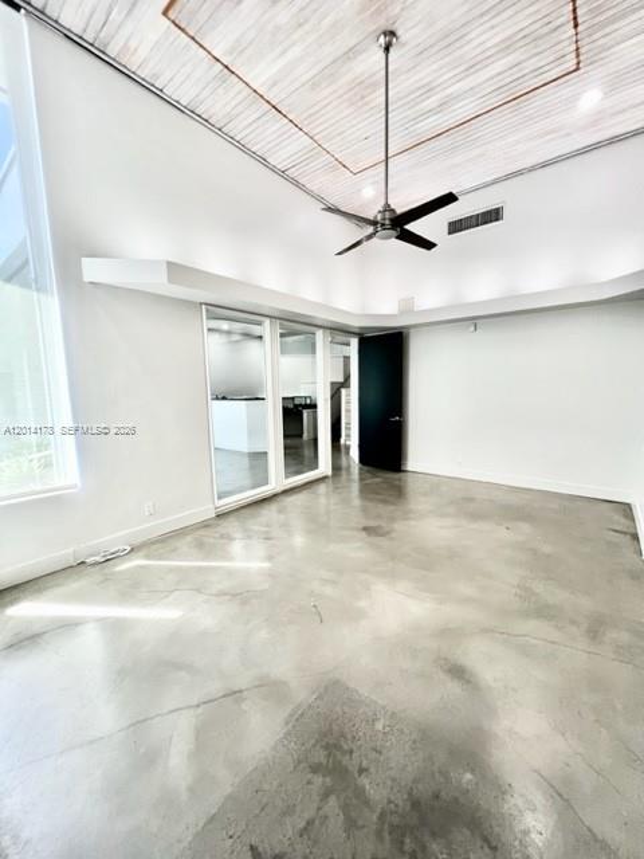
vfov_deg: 106.2
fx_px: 322
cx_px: 322
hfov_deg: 89.9
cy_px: 430
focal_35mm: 13
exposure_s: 1/120
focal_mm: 1.57
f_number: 1.8
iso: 160
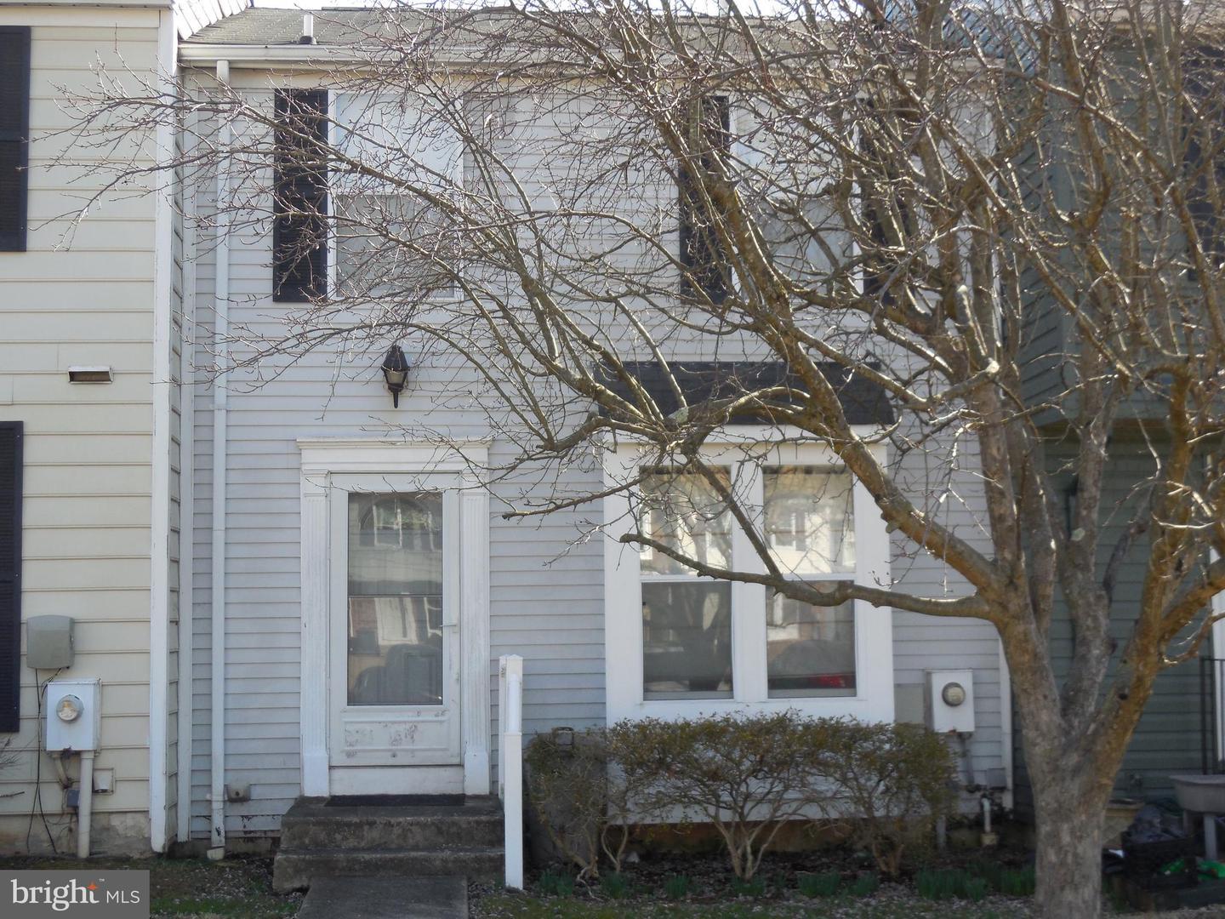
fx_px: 1876
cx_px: 612
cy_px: 460
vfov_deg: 27.5
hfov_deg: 36.2
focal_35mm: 53
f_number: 4
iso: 125
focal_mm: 9.4
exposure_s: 1/250
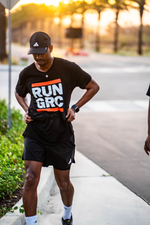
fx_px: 944
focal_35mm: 151
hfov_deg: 9.1
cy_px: 112
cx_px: 75
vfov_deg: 13.6
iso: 160
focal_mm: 150
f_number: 2.8
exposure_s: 1/160
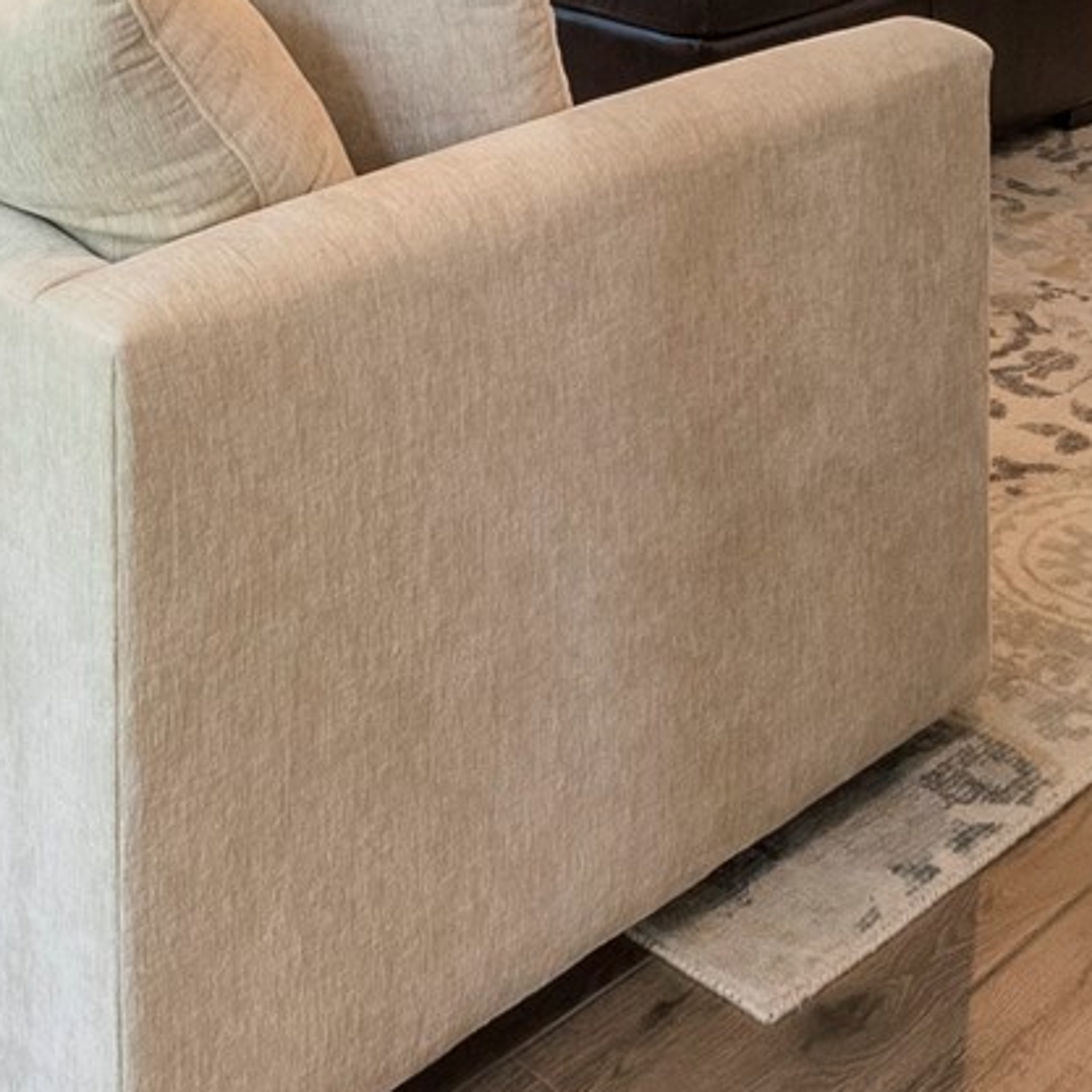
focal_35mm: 62
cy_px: -588
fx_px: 2213
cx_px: 566
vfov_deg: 22.3
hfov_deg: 27.7
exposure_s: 1/8
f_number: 8
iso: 800
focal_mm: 14
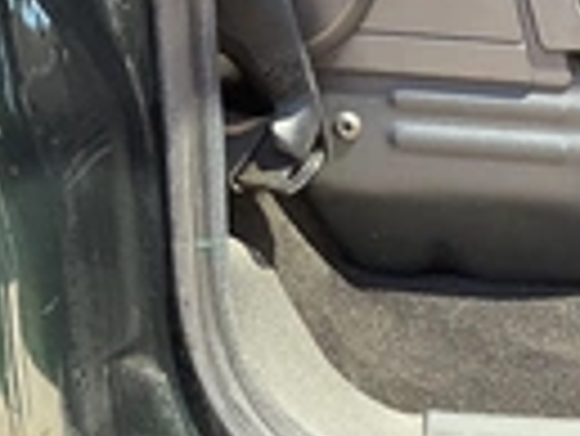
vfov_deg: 15.2
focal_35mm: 90
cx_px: 746
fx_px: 1509
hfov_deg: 20.0
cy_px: 647
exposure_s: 1/122
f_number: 1.8
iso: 40
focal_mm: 3
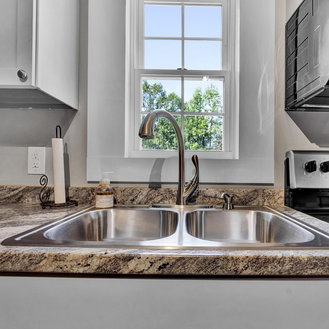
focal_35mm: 18
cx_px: 192
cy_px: 166
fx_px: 194
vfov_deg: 80.7
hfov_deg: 80.1
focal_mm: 14
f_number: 8
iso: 400
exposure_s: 1/40
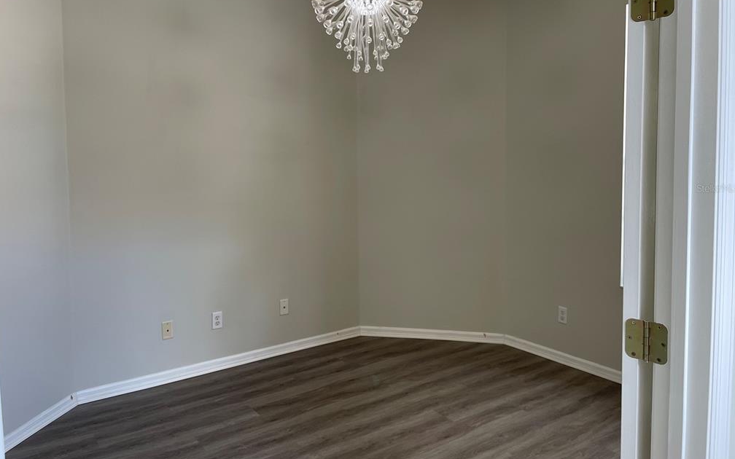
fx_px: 561
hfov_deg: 66.5
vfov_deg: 44.4
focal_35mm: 28
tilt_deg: -4.2
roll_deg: +0.6
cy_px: 188
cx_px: 368
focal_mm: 4.2
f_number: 1.6
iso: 100
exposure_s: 1/120
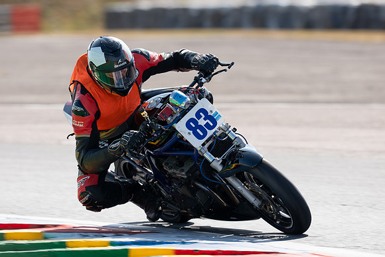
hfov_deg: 4.7
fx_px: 4731
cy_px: 115
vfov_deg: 3.1
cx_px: 172
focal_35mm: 442
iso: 125
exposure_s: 1/400
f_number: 5
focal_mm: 400
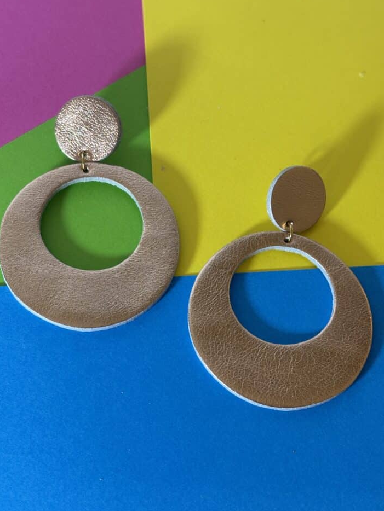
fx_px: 843
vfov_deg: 33.8
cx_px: 182
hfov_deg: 25.7
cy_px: 239
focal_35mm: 57
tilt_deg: -64.4
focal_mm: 5.96
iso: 64
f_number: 1.6
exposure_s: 1/100
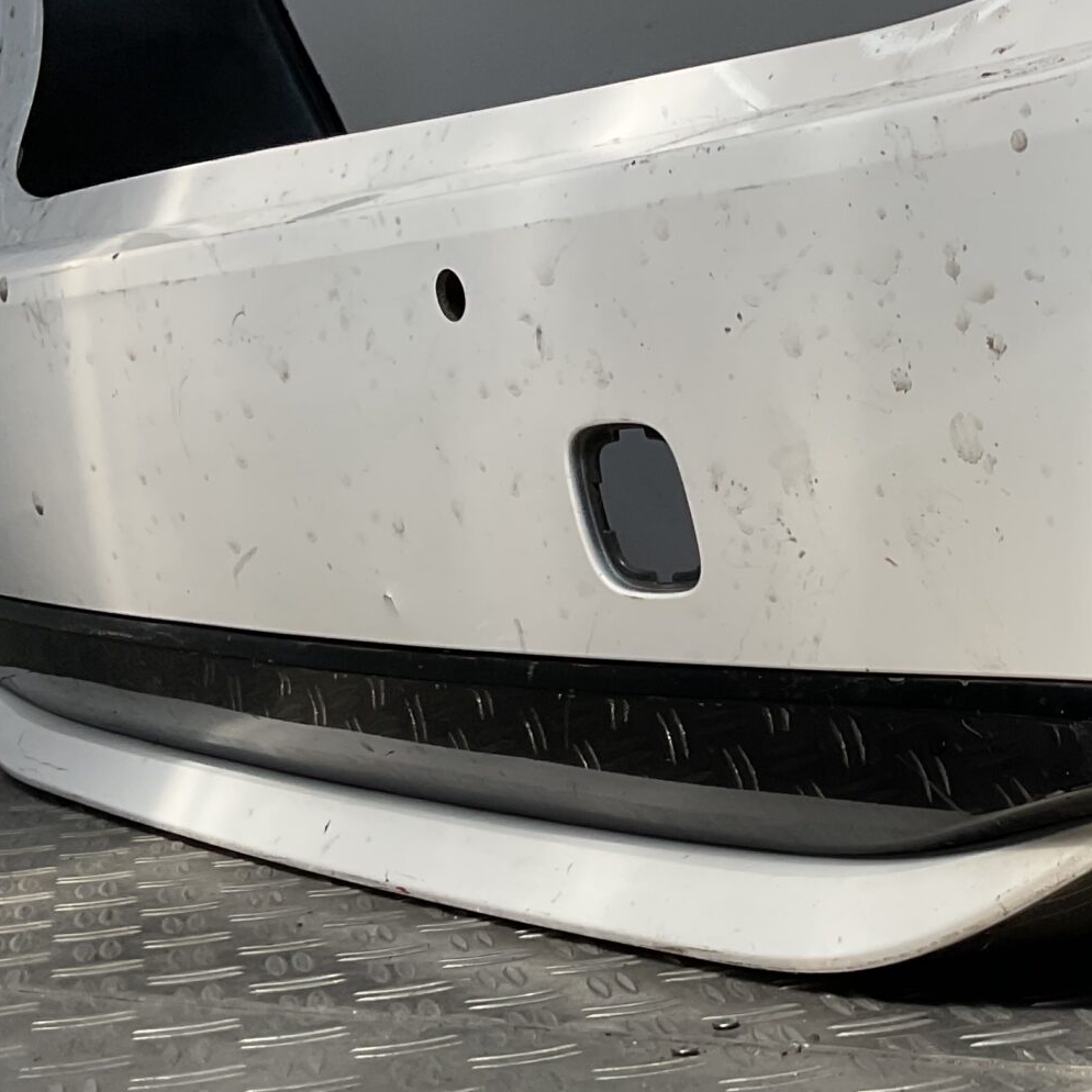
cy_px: 591
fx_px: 2356
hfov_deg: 24.9
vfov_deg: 26.1
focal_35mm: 66
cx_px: 1078
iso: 16
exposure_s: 1/1577
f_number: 1.8
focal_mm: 3
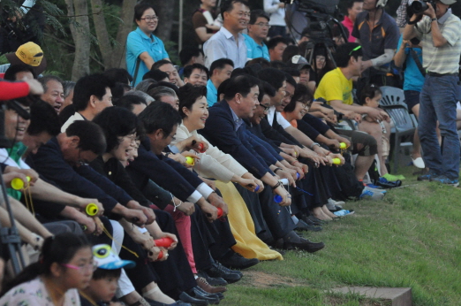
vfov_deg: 3.7
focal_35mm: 368
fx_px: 4704
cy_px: 135
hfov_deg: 5.6
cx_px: 207
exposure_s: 1/800
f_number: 6.3
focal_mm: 200
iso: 2500
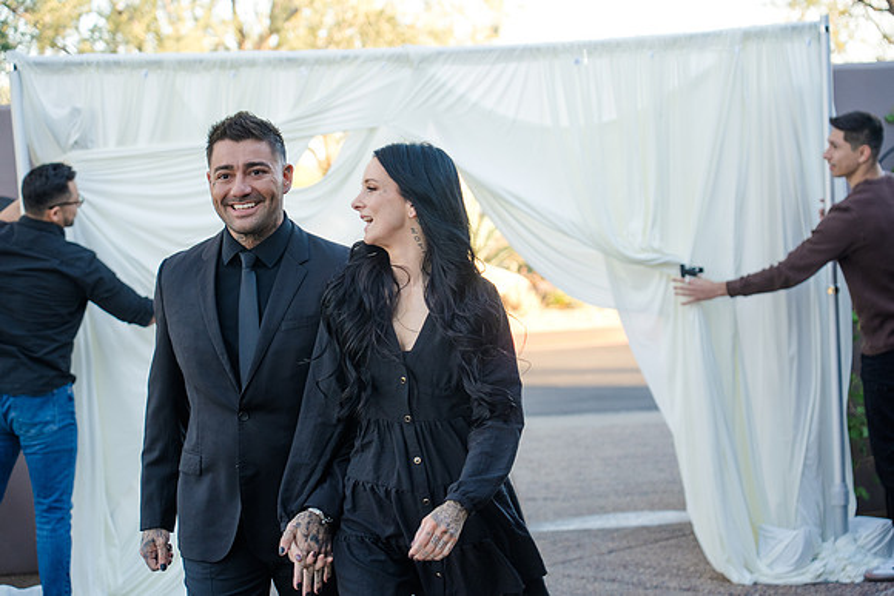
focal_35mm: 82
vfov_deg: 16.7
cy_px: 298
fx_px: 2037
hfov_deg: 24.8
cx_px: 447
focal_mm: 82
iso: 400
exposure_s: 1/250
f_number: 4
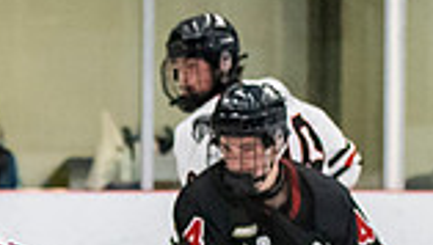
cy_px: 476
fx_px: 4866
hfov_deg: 5.1
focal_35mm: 423
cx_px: -43
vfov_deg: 2.9
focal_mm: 70
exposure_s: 1/800
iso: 2500
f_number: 3.2
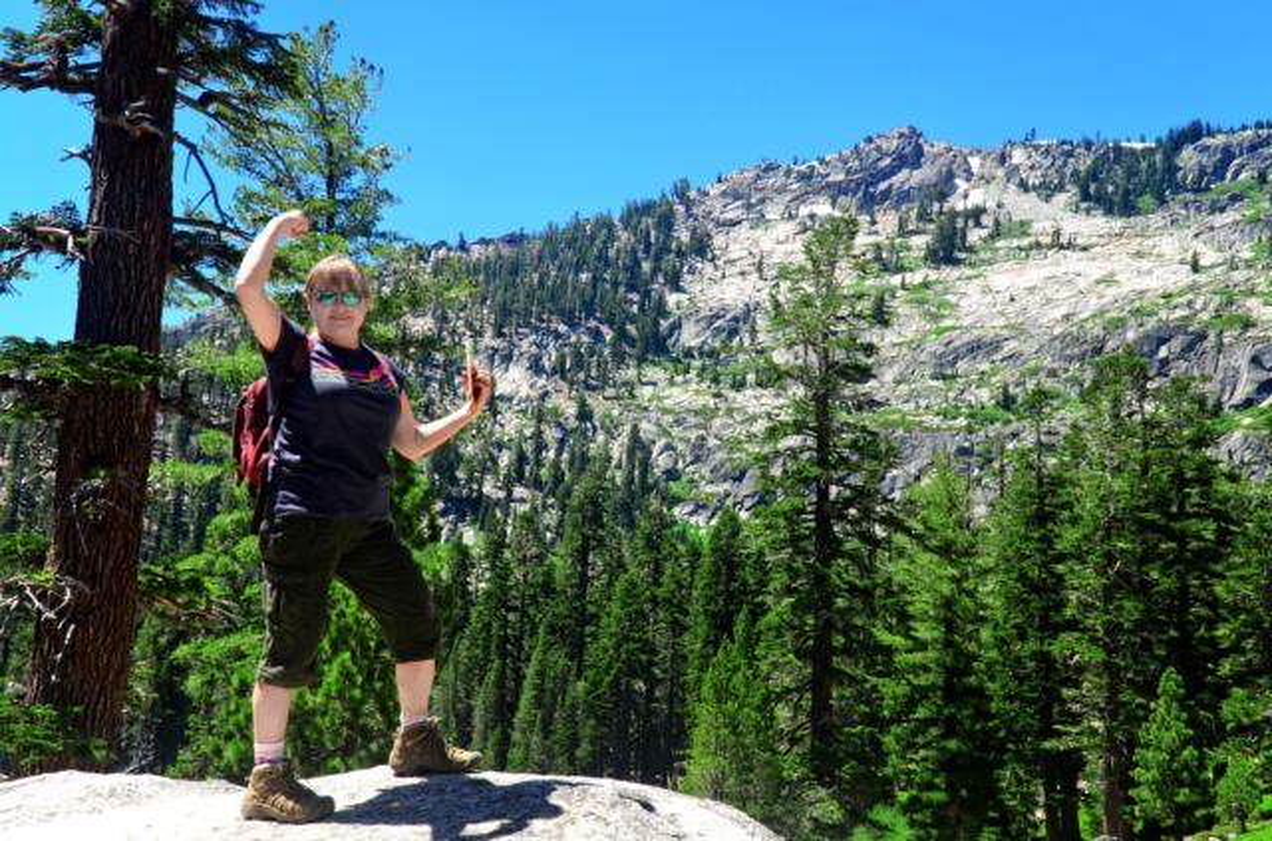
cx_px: 636
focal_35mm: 51
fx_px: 1797
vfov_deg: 26.3
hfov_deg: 39.0
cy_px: 420
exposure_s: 1/80
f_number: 16
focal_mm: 34
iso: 200
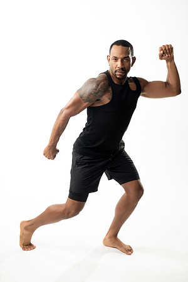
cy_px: 141
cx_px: 94
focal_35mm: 50
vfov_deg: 39.6
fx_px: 392
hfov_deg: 27.0
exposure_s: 1/80
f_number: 3.2
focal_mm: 50
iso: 800
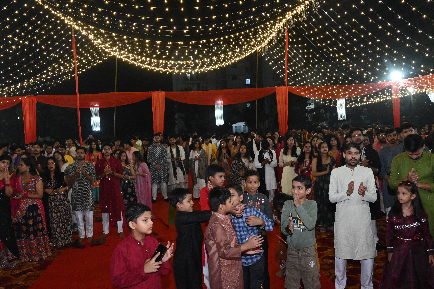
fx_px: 407
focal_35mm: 34
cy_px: 144
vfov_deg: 39.1
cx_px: 217
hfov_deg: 56.1
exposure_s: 1/125
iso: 6400
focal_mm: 22.5
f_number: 7.1
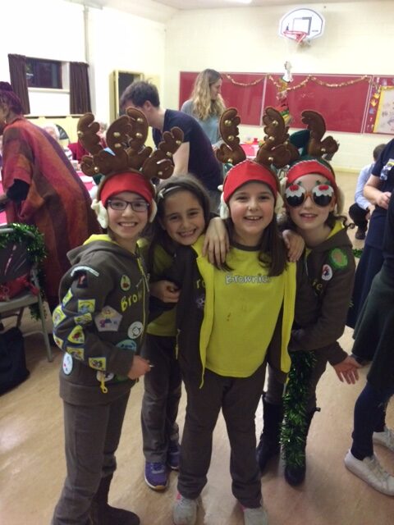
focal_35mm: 29
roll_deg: -2.5
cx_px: 197
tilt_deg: -19.5
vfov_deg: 61.7
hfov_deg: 48.2
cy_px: 262
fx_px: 440
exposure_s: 1/17
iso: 250
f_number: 2.2
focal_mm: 4.15
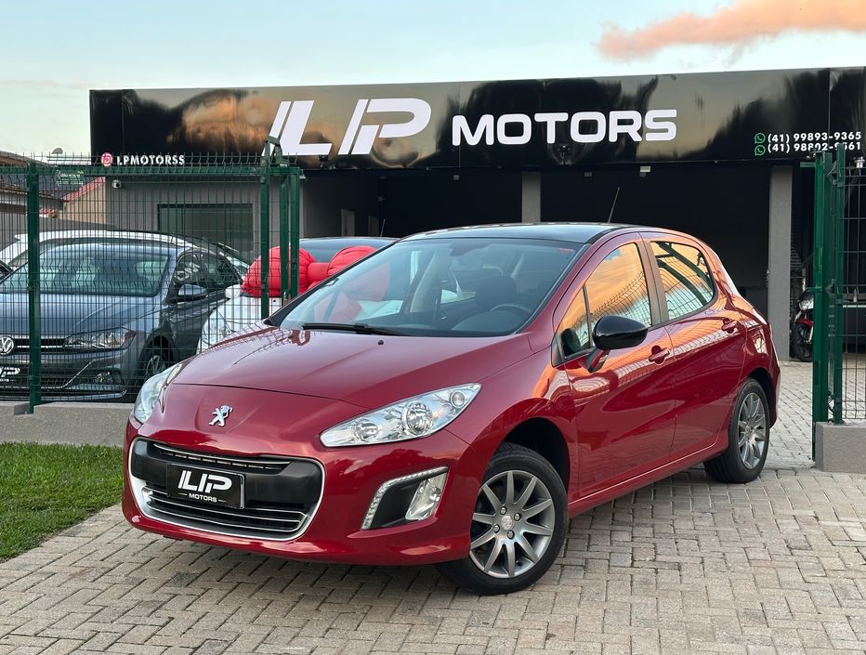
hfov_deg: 38.8
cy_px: 331
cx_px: 428
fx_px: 1230
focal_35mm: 49
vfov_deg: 29.8
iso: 80
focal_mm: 6.86
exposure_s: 1/121
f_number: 1.78
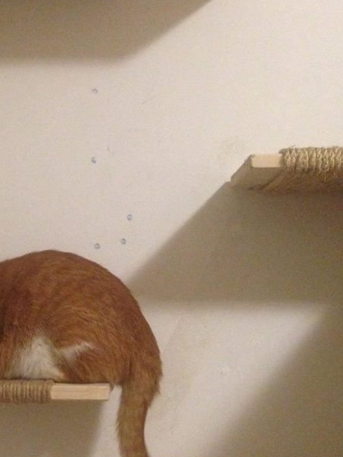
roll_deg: -1.2
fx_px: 739
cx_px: 122
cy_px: 268
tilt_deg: +3.7
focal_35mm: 56
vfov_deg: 34.2
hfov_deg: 26.0
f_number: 2.4
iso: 400
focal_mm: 4.12
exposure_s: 1/15
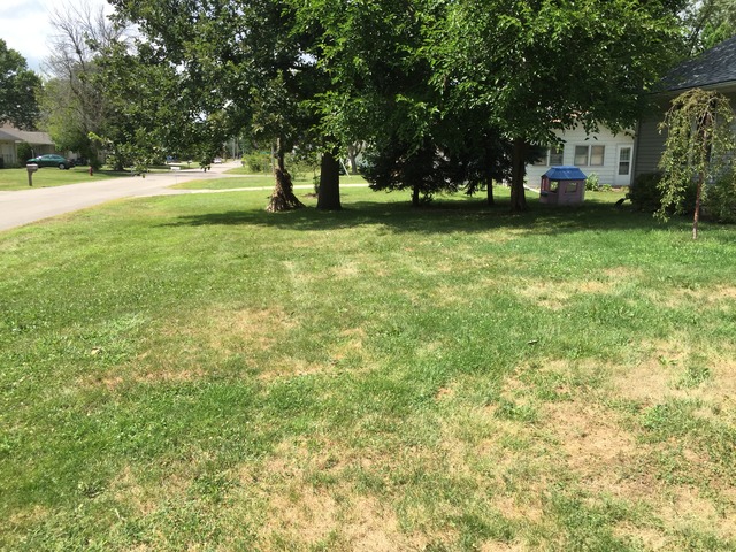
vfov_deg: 48.2
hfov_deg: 61.7
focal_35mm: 29
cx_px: 368
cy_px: 276
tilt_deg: -11.2
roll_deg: -1.3
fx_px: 617
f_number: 2.2
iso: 32
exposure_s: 1/1014
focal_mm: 4.15
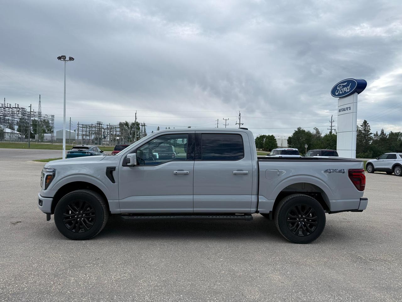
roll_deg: -0.4
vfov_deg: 56.8
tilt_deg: +1.9
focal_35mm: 24
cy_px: 151
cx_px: 201
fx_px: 279
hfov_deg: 71.6
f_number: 1.78
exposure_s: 1/5319
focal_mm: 6.76
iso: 80
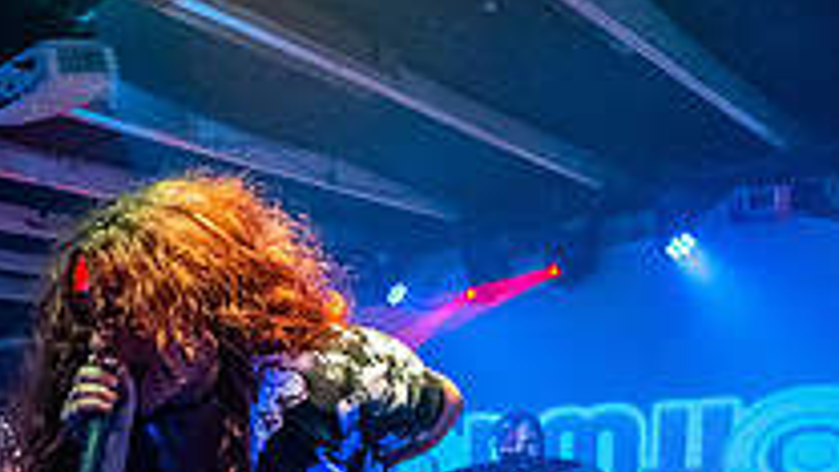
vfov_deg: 25.3
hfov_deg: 42.6
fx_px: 912
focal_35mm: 41
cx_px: 0
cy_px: 603
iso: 4000
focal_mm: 14
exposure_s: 1/80
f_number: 2.8
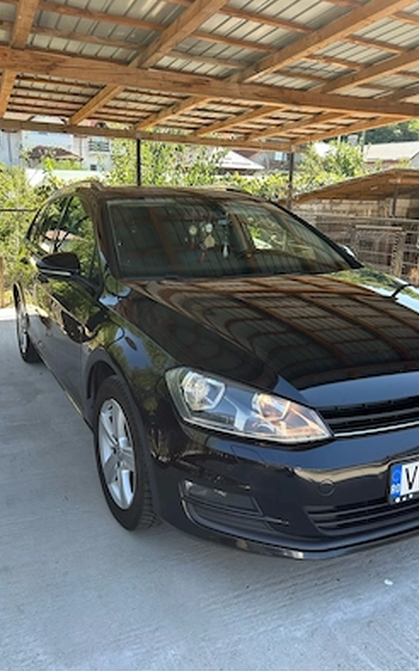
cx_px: 201
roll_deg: -1.9
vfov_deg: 66.5
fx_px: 512
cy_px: 332
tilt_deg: -15.4
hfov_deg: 44.5
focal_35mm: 28
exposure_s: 1/367
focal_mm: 5.7
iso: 50
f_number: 1.5
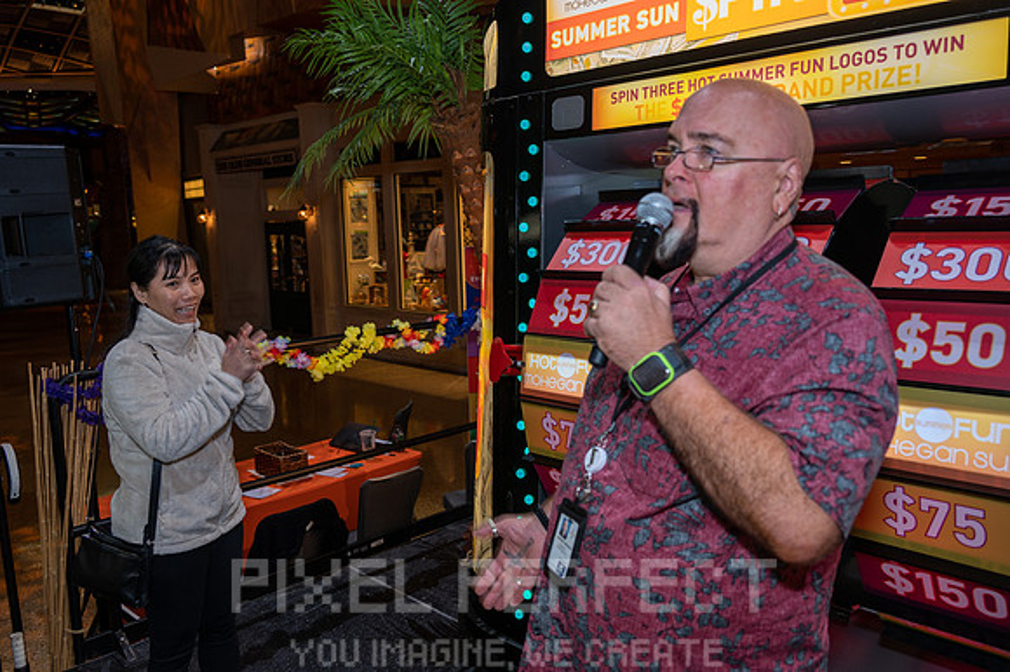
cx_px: 505
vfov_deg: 44.2
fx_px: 827
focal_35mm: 30
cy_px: 336
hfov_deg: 62.8
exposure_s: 1/60
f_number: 4.5
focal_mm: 29.5
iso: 560
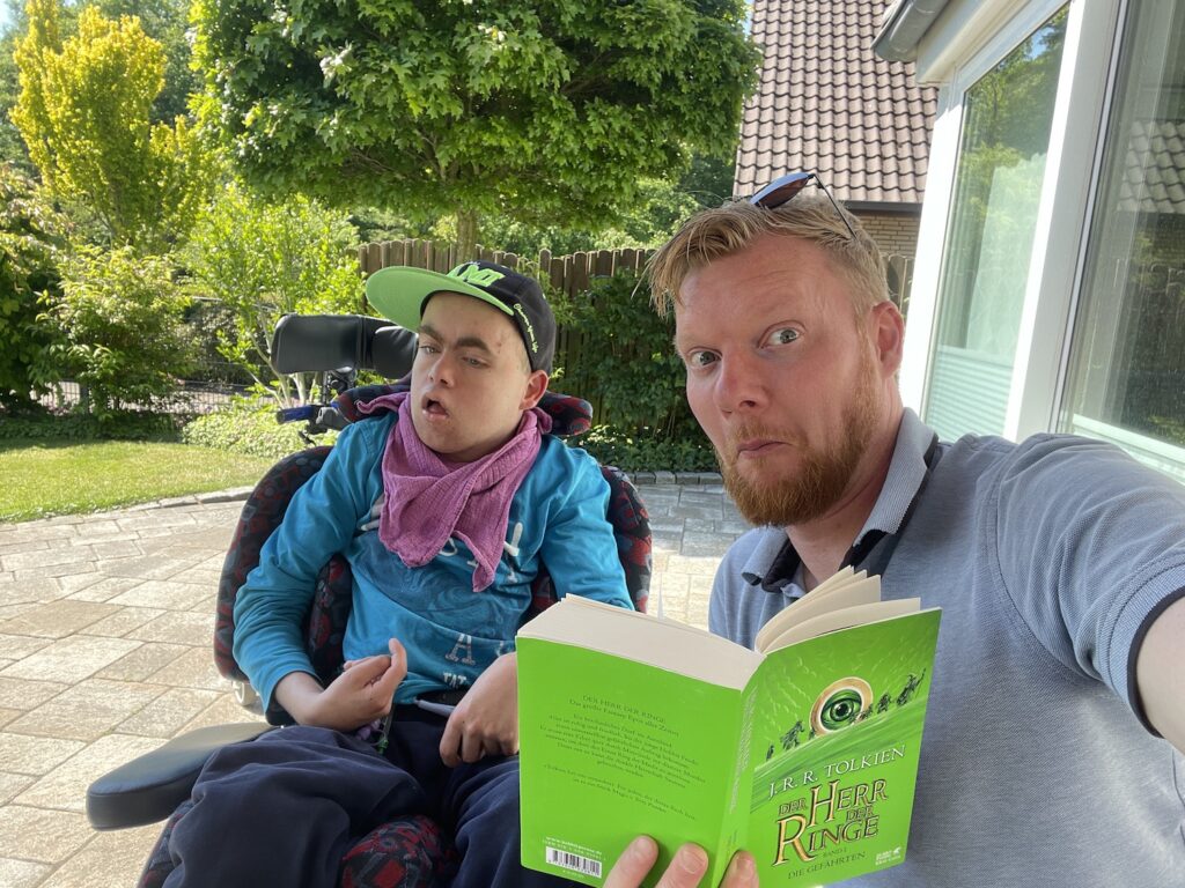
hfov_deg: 73.9
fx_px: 787
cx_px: 592
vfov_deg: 58.9
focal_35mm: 23
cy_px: 444
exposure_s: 1/121
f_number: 2.2
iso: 25
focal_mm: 2.71
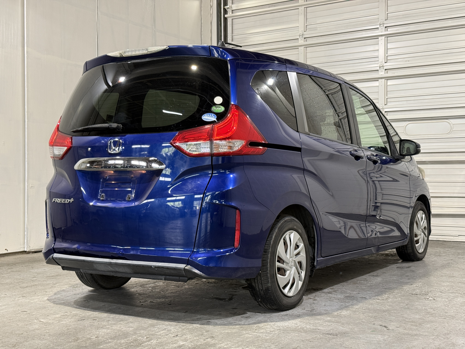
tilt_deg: +0.0
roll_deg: +0.0
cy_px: 174
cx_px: 232
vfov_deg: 30.3
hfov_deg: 39.7
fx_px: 645
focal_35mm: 48
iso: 200
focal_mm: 6.76
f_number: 1.78
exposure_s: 1/60
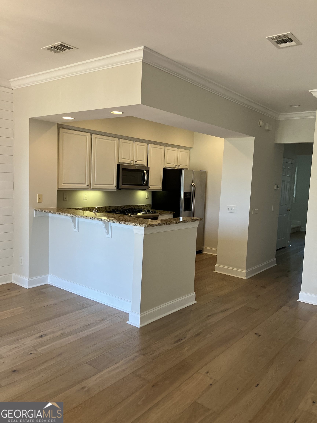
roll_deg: -2.9
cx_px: 158
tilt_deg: -5.5
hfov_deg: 49.7
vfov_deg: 63.4
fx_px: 342
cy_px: 212
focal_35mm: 28
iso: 80
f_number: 1.8
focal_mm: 3.99
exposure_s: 1/120
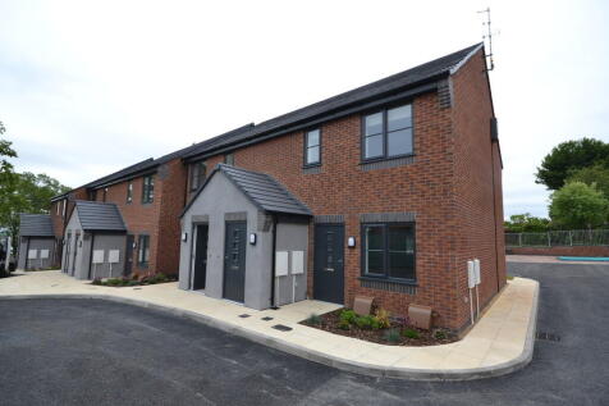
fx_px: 279
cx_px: 304
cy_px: 203
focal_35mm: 16
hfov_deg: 95.0
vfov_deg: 72.0
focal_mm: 11
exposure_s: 1/320
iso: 400
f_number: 9
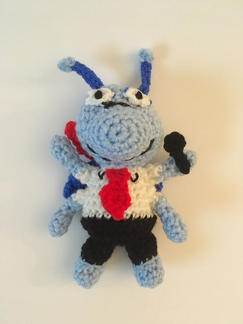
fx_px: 271
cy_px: 162
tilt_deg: -84.5
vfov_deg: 61.7
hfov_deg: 48.2
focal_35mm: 29
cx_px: 122
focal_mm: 4.15
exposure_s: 1/15
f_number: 2.2
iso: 320
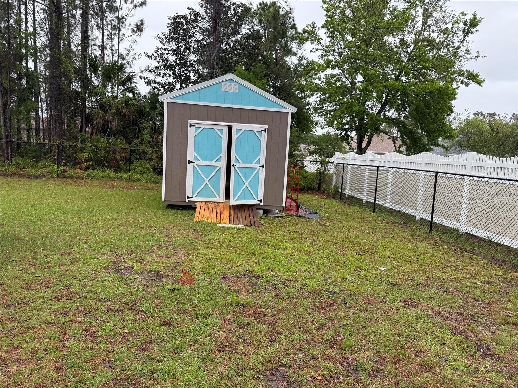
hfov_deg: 71.6
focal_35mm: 24
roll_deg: -3.3
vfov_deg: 56.8
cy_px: 194
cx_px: 259
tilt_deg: -5.4
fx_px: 359
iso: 100
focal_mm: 6.76
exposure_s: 1/277
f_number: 1.78
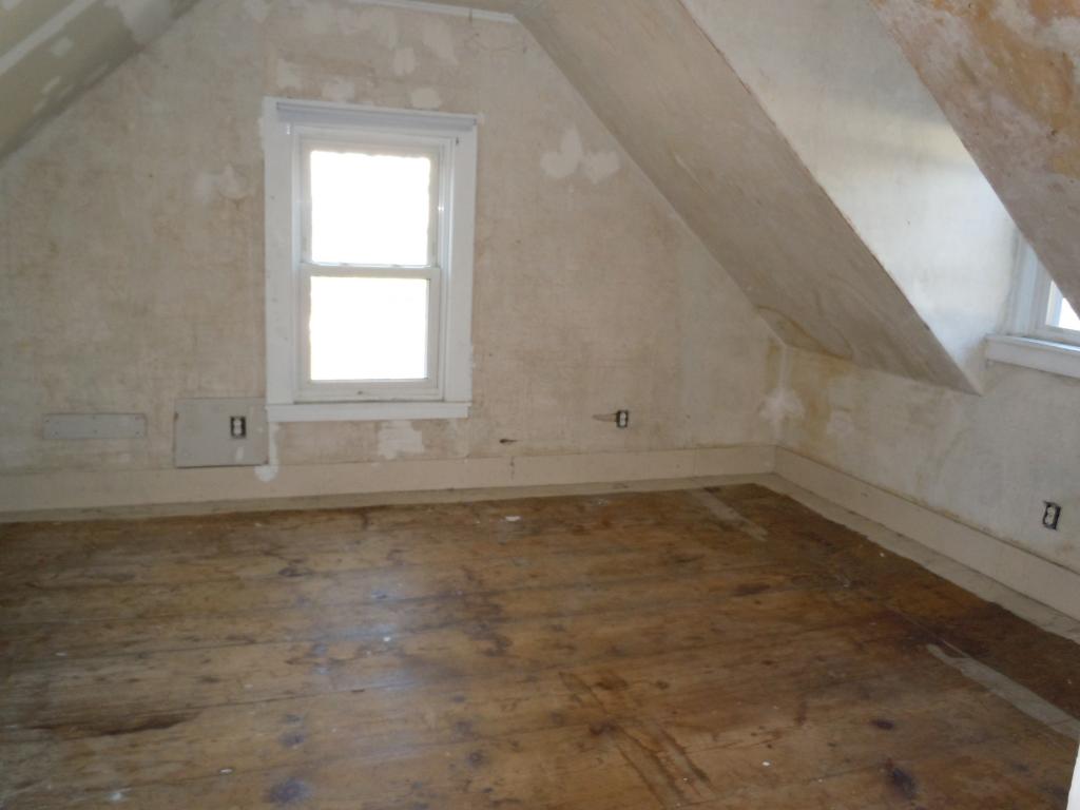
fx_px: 874
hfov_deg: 63.4
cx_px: 540
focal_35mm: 28
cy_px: 405
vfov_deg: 49.7
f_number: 3.7
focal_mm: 5
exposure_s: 1/20
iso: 400
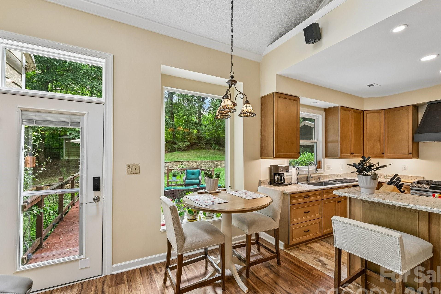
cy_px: 154
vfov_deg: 75.3
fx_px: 190
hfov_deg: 98.4
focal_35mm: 16
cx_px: 218
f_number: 8
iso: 360
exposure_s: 1/15
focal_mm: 14.5
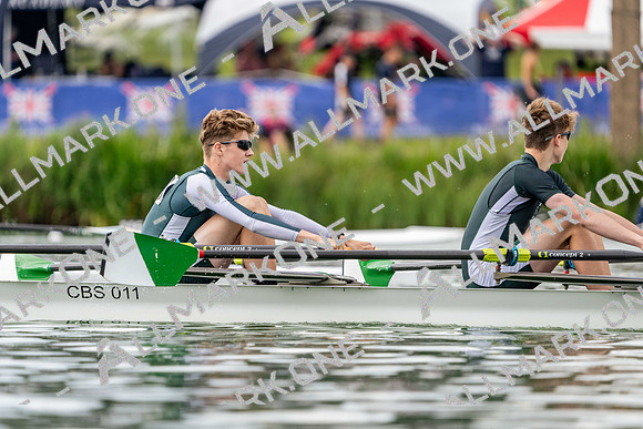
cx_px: 322
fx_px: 8539
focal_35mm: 478
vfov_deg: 2.9
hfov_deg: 4.3
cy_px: 214
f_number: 6.3
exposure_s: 1/1600
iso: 640
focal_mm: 478
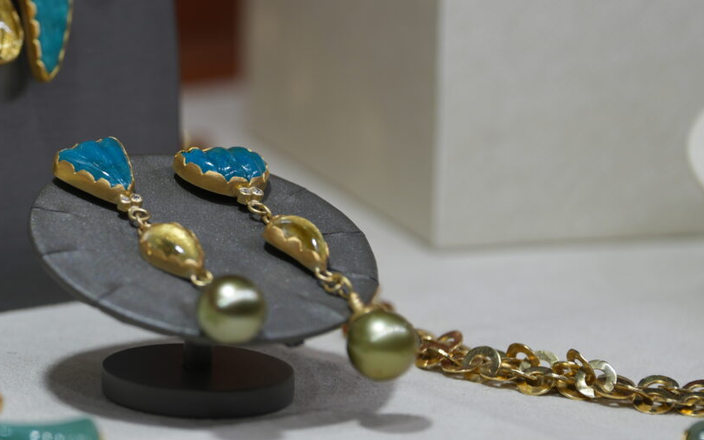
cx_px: -78
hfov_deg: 4.4
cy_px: -35
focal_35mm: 475
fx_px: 9113
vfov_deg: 2.8
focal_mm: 200
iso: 160
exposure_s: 1/250
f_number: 4
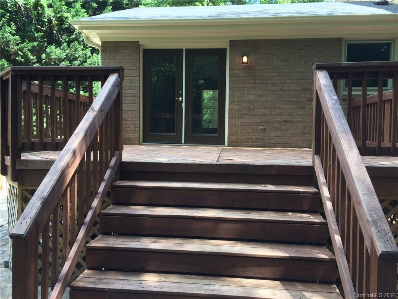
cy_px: 150
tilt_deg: -3.7
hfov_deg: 61.7
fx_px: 333
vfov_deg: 48.2
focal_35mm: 29
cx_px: 199
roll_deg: +0.1
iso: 32
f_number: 2.2
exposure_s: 1/125
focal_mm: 4.15
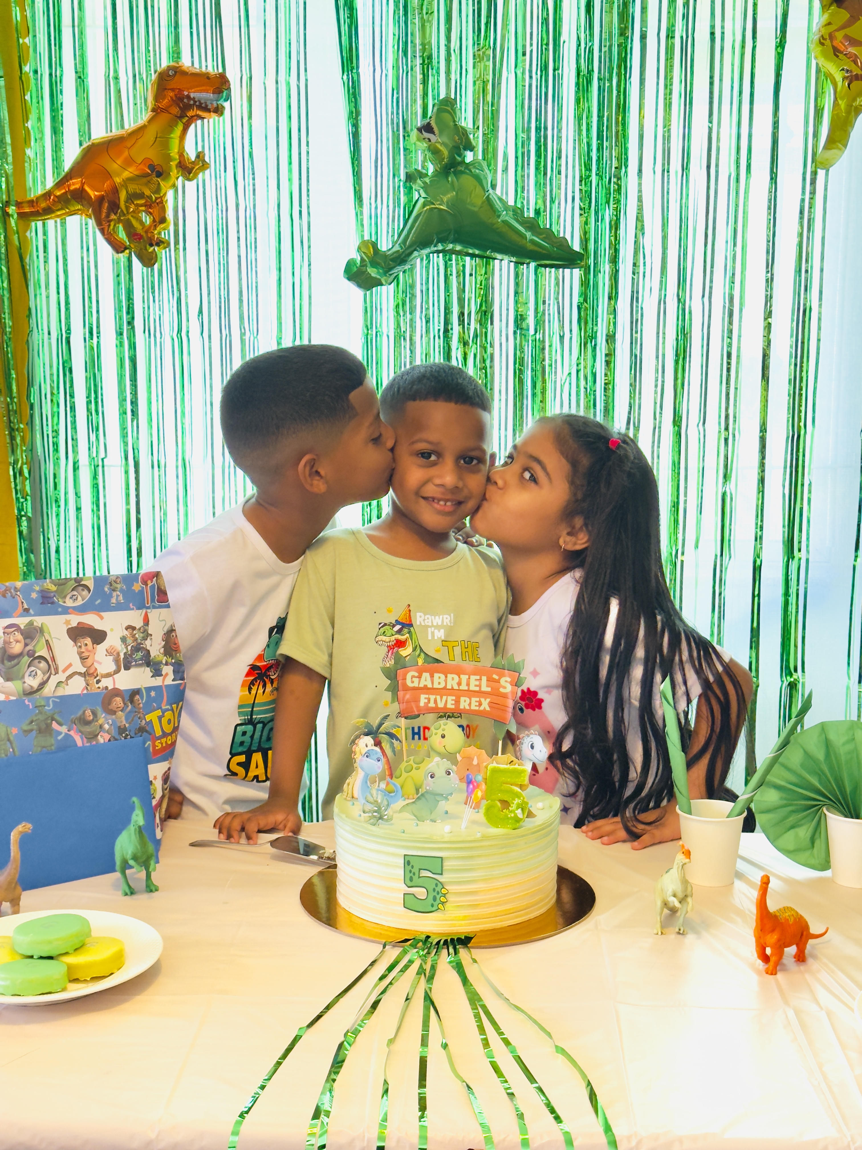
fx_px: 1594
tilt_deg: -8.5
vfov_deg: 39.7
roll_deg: -0.5
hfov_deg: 30.3
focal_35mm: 48
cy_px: 575
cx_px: 431
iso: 100
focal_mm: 6.76
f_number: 1.78
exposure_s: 1/101
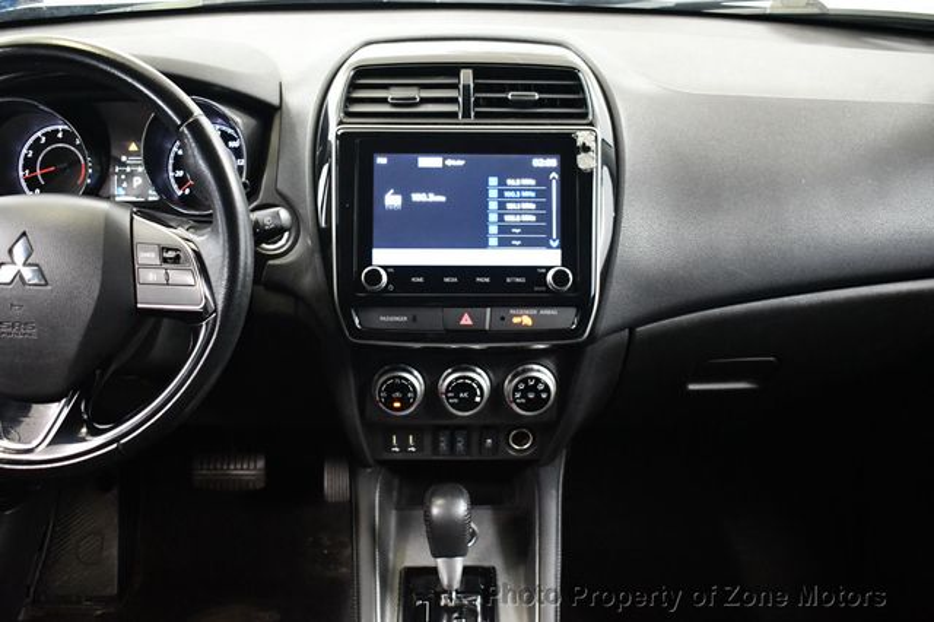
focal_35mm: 36
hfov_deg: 53.2
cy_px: 311
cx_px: 467
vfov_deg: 36.8
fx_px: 933
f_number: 3.8
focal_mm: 24
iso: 6400
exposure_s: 1/60
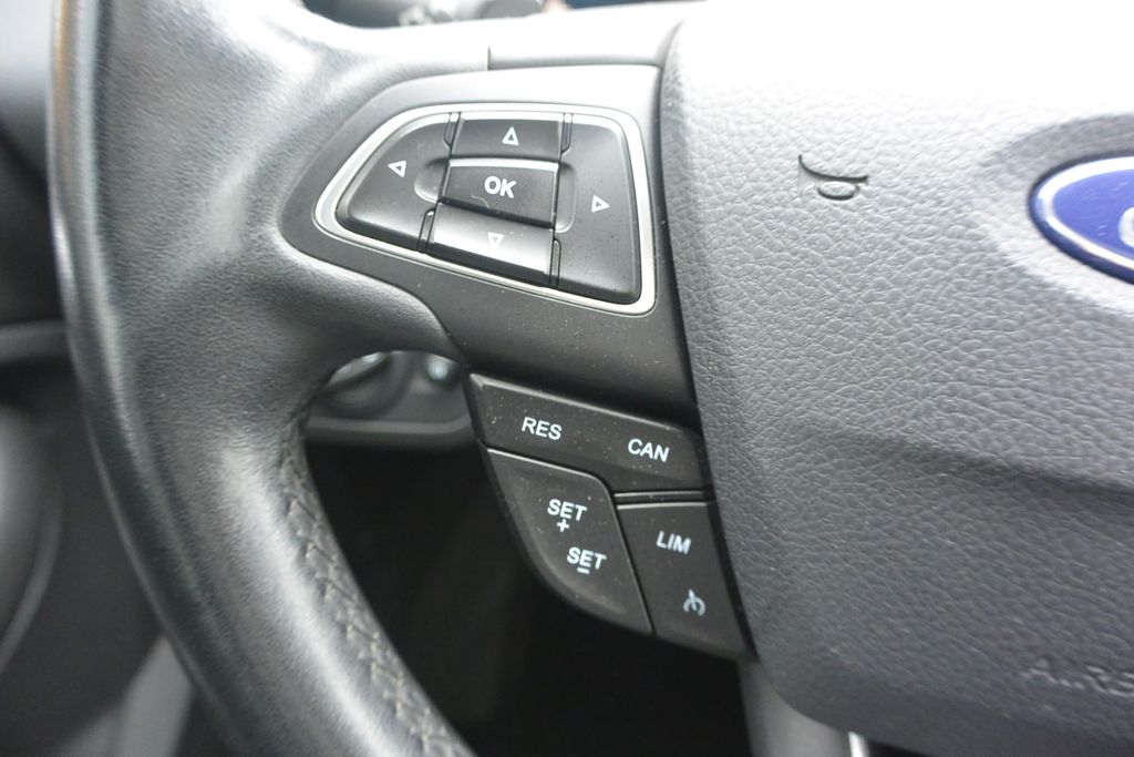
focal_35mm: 27
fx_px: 851
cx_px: 567
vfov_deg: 47.9
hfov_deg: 67.4
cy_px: 378
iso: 800
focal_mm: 10
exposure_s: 1/30
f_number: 3.5
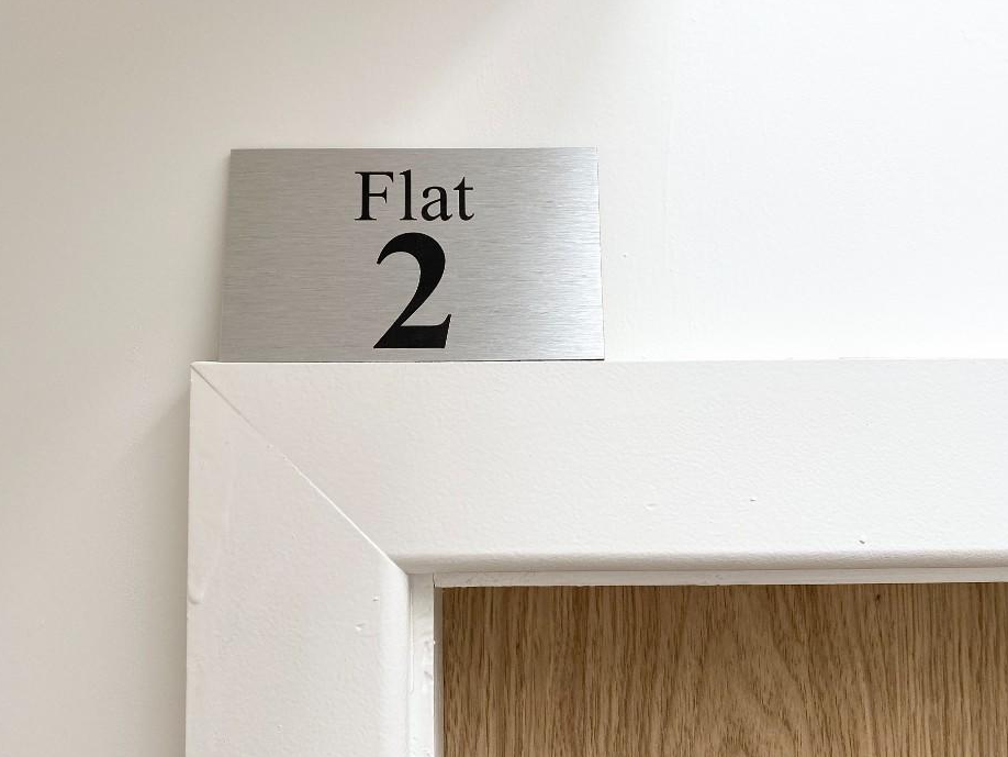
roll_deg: +0.0
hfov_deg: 61.6
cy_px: 400
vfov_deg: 48.2
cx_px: 503
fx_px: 845
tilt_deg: +4.3
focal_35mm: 29
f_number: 1.8
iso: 32
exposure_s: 1/196
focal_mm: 4.25
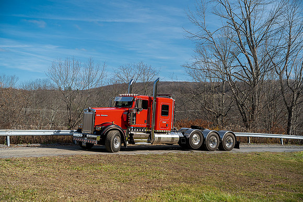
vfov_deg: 27.5
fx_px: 412
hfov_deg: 40.3
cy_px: 101
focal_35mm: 49
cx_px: 152
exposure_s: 1/100
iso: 100
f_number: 3.2
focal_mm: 49
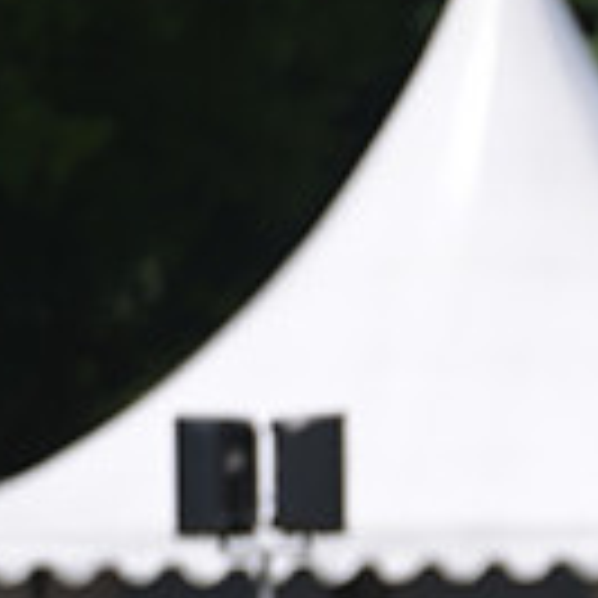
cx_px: 1165
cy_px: 659
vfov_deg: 1.2
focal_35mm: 1410
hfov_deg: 1.2
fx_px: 27558
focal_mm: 380
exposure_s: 1/1250
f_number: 5
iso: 180
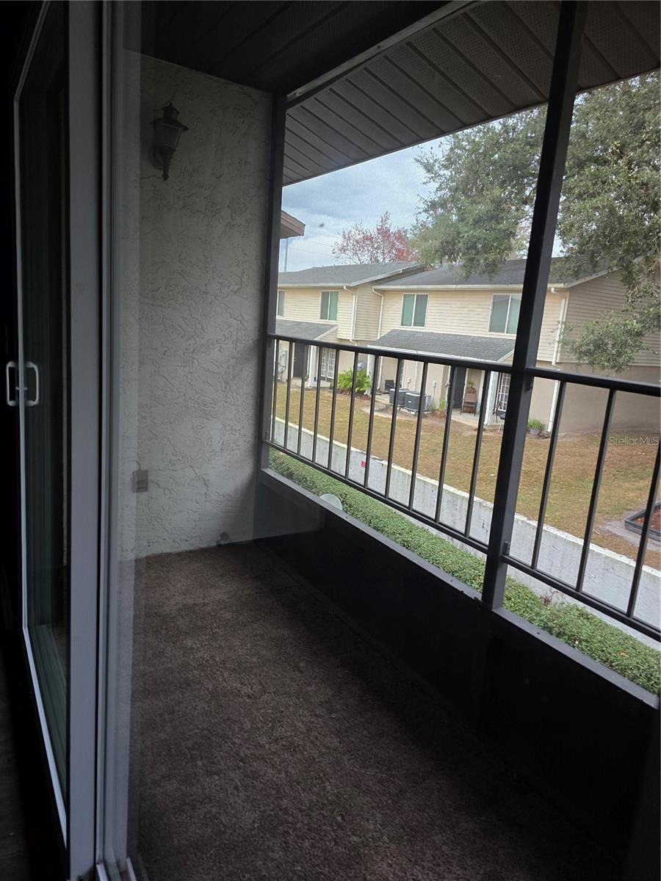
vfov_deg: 73.9
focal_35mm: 23
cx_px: 330
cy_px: 440
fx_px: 586
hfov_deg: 58.9
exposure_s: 1/40
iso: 320
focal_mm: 6.3
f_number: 1.7
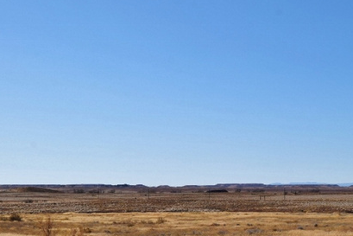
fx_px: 922
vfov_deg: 14.5
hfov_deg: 21.6
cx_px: 248
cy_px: 160
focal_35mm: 94
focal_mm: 40
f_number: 11
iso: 200
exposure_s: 1/500
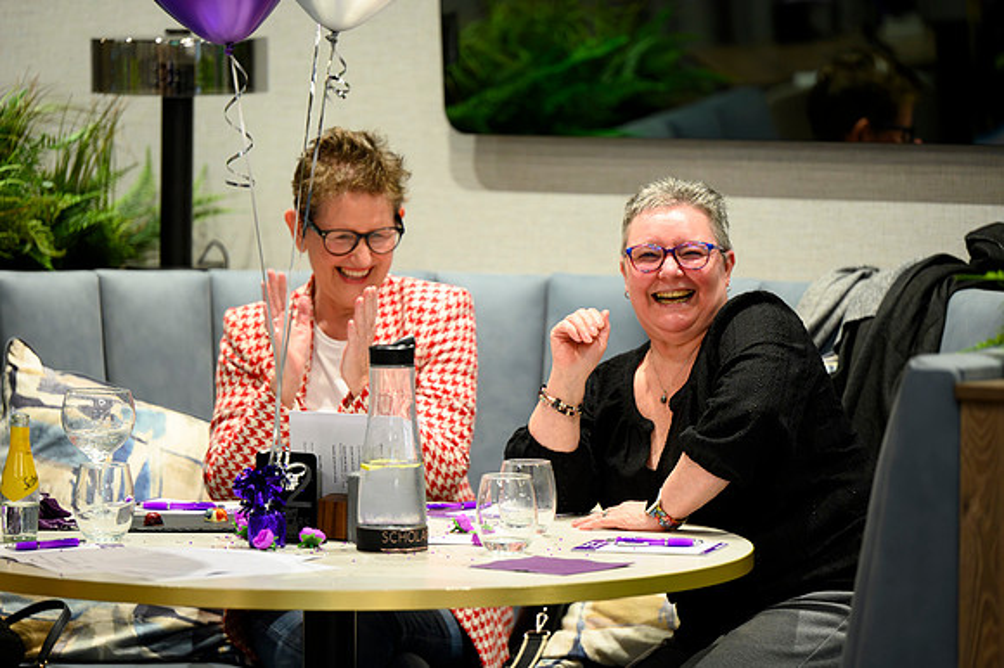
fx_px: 4181
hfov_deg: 13.7
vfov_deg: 9.1
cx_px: 502
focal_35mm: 150
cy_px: 334
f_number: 2.8
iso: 2500
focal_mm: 150
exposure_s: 1/200
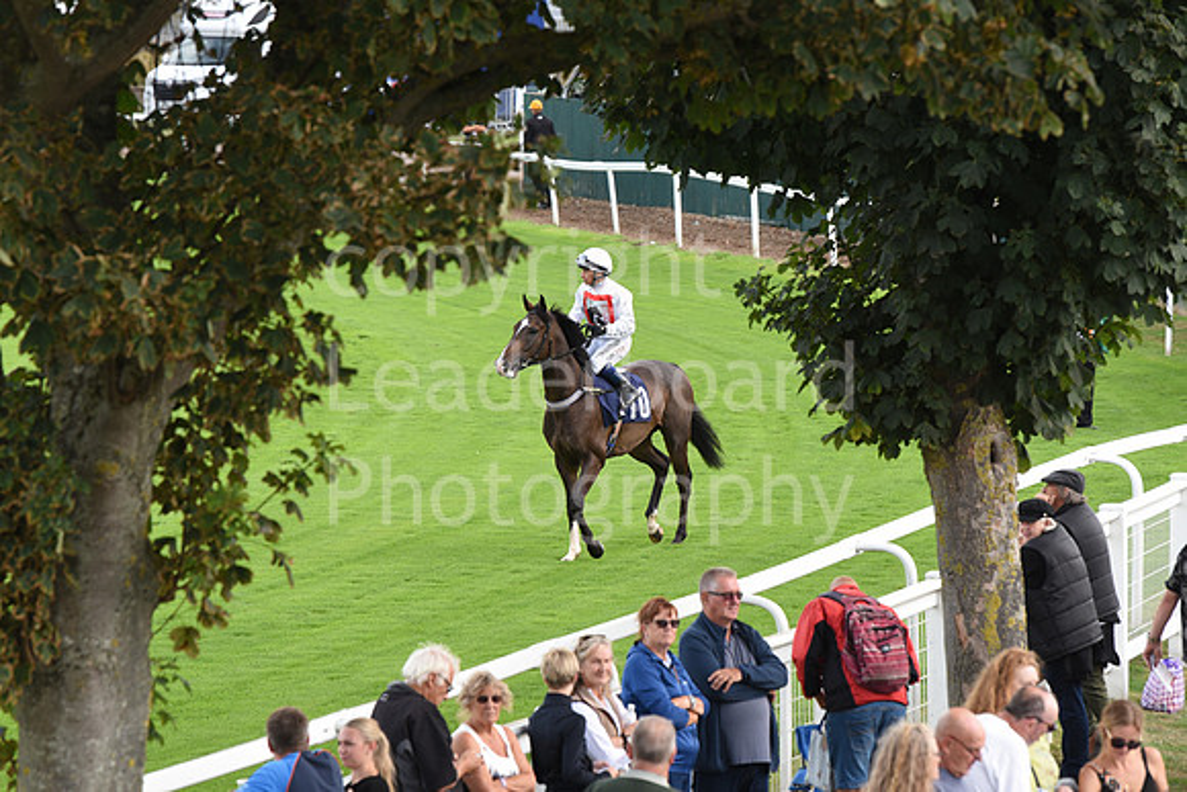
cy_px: 396
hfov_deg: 10.3
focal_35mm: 200
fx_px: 6596
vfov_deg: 6.9
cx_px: 594
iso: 400
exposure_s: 1/400
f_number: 5.6
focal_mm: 200
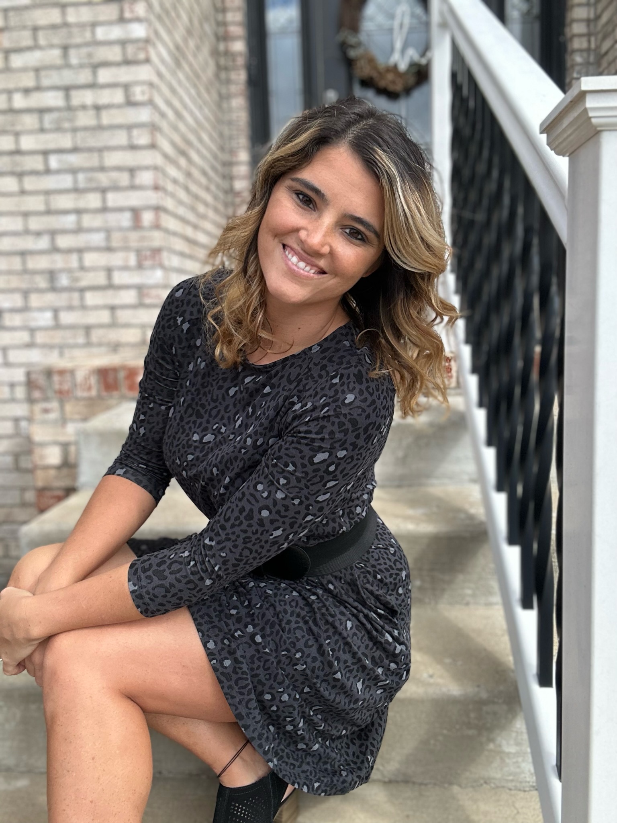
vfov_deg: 60.0
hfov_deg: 46.8
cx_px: 308
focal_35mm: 30
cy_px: 412
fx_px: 713
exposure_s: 1/383
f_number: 1.9
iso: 25
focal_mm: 2.69
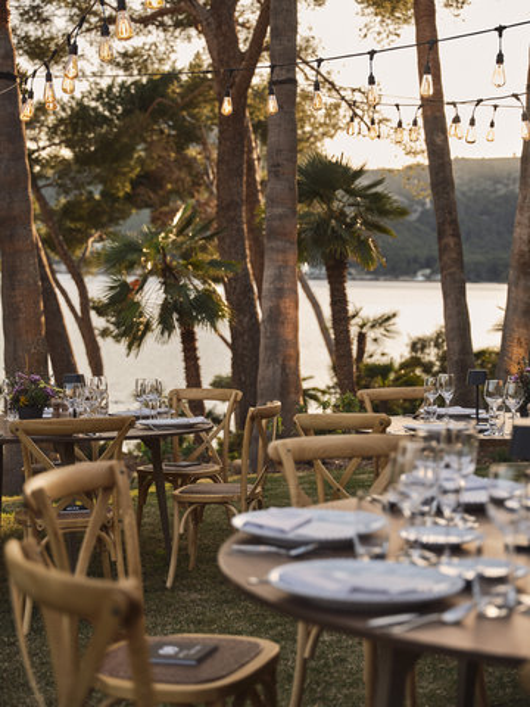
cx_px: 265
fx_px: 1368
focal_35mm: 67
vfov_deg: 29.0
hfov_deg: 21.9
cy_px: 354
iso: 125
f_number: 4
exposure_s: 1/100
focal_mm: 84.8
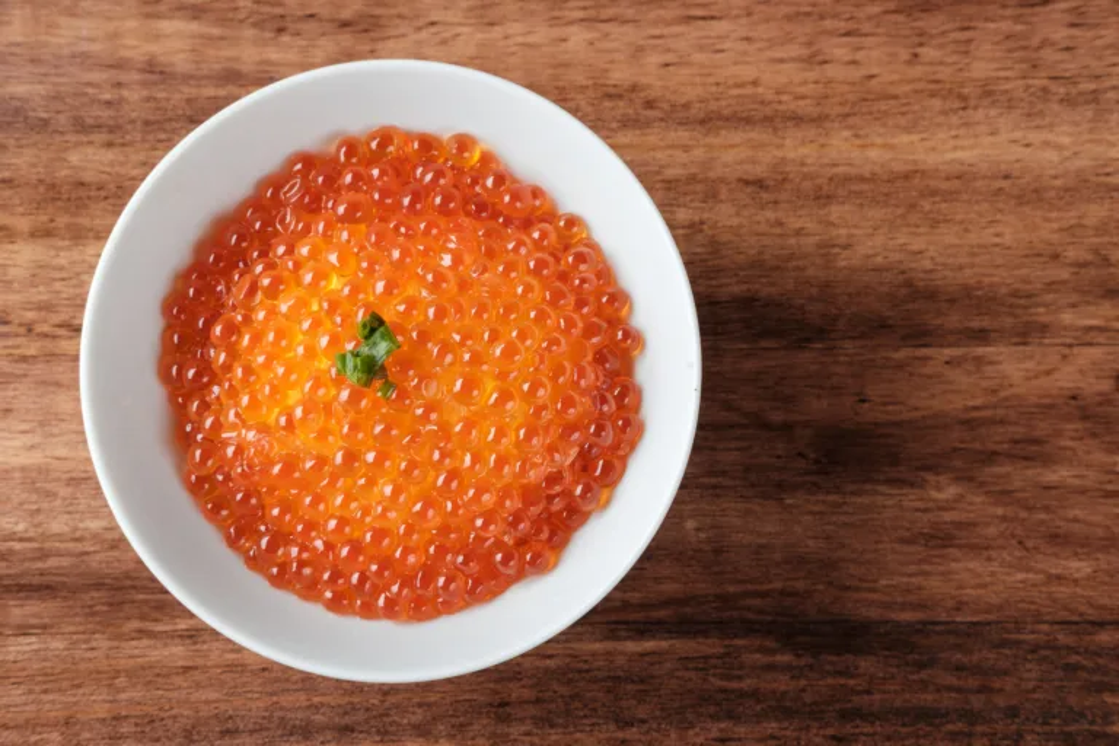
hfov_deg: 37.5
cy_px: 373
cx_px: 560
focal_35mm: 53
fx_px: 1647
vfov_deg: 25.5
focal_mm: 35
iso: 250
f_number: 8
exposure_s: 1/200
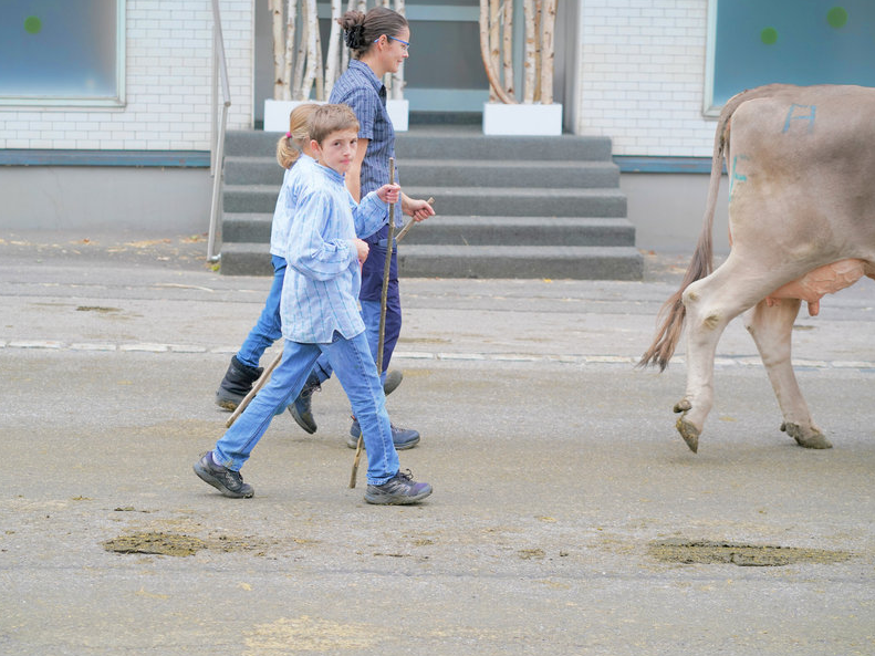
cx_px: 403
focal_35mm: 93
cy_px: 330
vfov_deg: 15.9
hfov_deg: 21.1
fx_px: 2350
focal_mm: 85
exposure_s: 1/640
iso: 800
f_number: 4
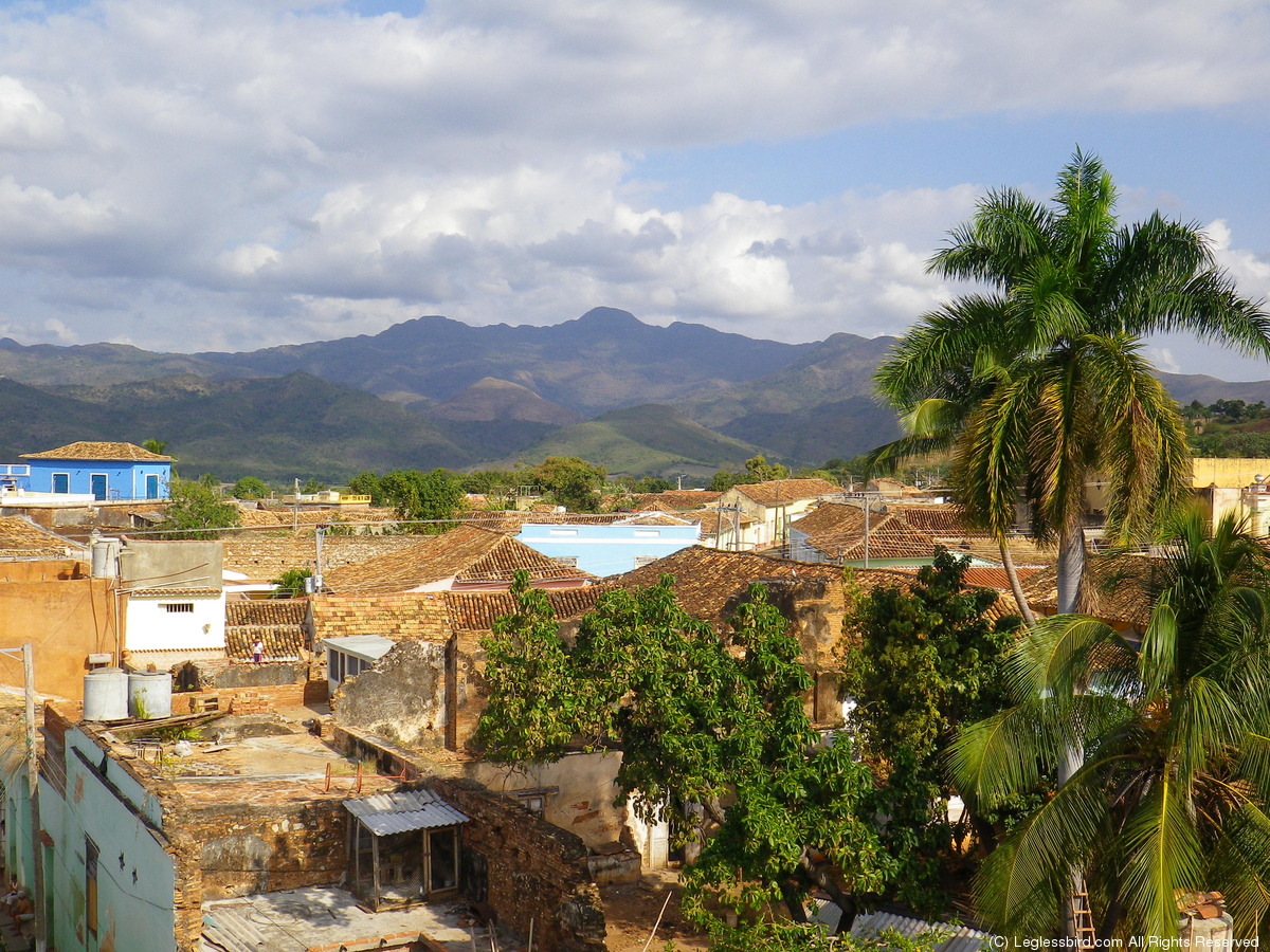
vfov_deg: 35.1
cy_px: 476
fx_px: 1504
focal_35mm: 41
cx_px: 635
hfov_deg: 45.8
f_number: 10
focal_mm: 7.3
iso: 80
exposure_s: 1/100
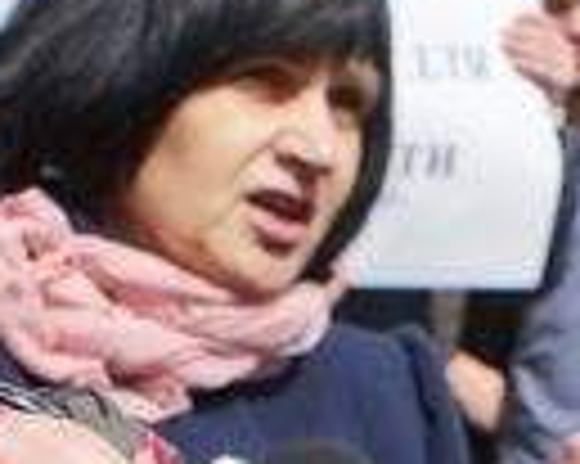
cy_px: 622
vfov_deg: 9.9
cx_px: 441
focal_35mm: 153
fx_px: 2624
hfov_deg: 12.6
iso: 100
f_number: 6.3
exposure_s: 1/400
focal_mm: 20
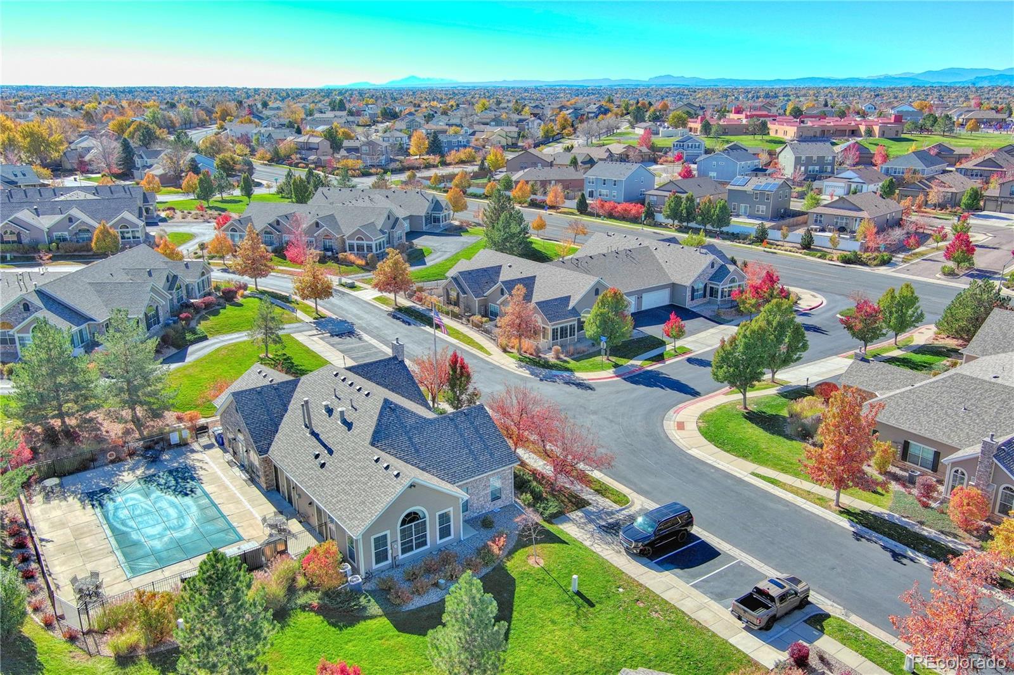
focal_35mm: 29
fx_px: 817
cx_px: 507
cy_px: 338
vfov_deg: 44.9
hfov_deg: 63.7
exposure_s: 1/965
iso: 100
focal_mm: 10.6
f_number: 2.8
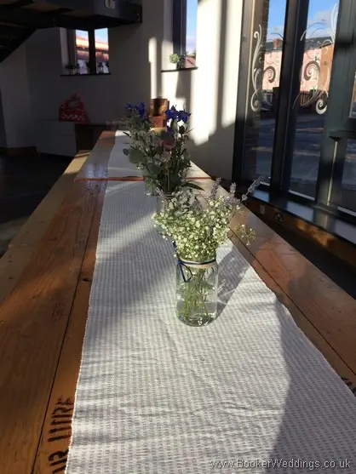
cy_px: 237
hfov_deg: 48.2
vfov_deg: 61.6
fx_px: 398
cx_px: 178
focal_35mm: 29
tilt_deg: -17.9
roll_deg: +0.2
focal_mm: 4.15
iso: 32
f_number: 2.2
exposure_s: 1/720
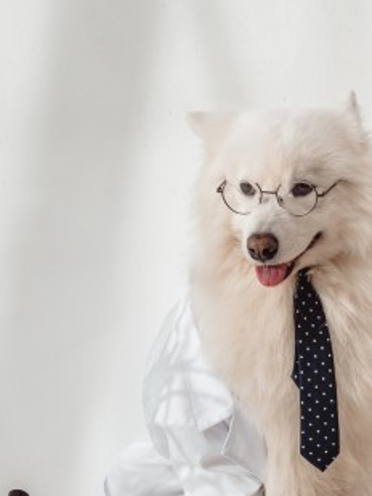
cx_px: 324
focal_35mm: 100
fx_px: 1432
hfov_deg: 14.7
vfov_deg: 19.5
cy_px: 358
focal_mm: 34
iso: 200
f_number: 4
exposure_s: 1/200
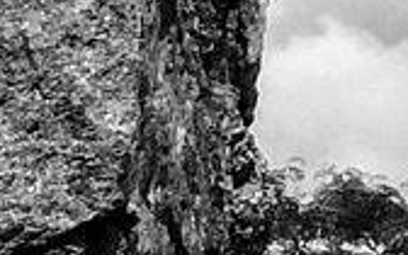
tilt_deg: -4.5
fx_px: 3247
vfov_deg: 4.0
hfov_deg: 6.5
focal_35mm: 292
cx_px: -865
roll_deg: +0.8
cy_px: 1251
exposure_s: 1/2475
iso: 32
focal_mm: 4.15
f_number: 2.2
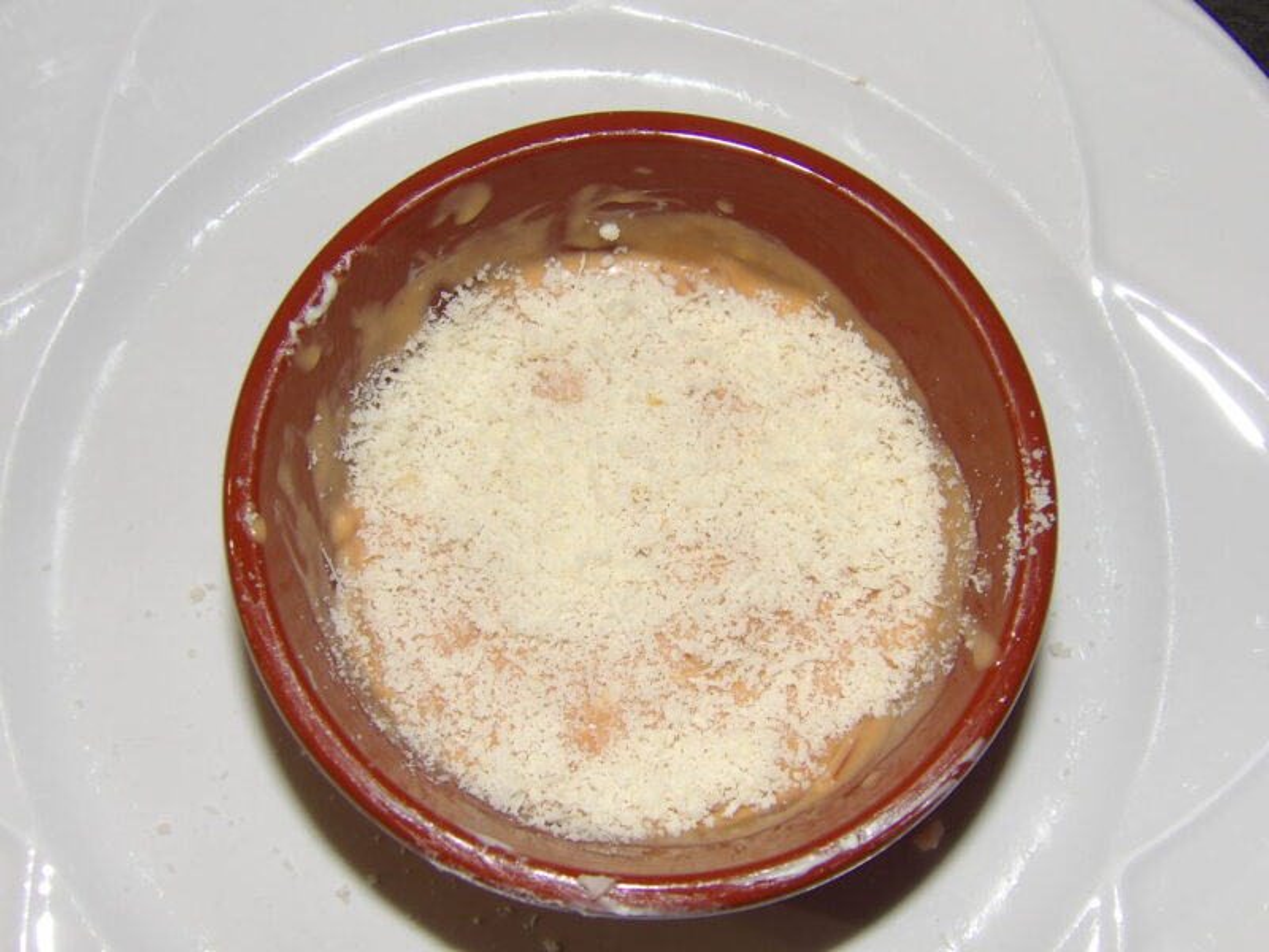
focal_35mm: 46
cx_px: 634
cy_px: 476
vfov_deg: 31.5
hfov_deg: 41.2
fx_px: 1686
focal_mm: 8.2
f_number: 3.3
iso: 100
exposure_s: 1/33
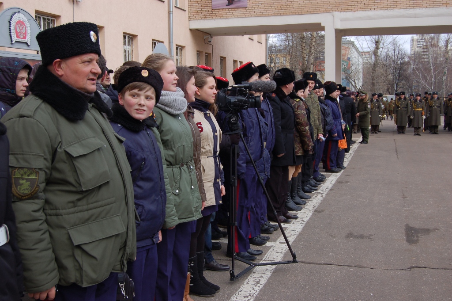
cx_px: 226
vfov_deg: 31.8
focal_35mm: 42
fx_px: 527
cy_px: 150
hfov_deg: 46.4
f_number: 6.3
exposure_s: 1/250
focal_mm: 28
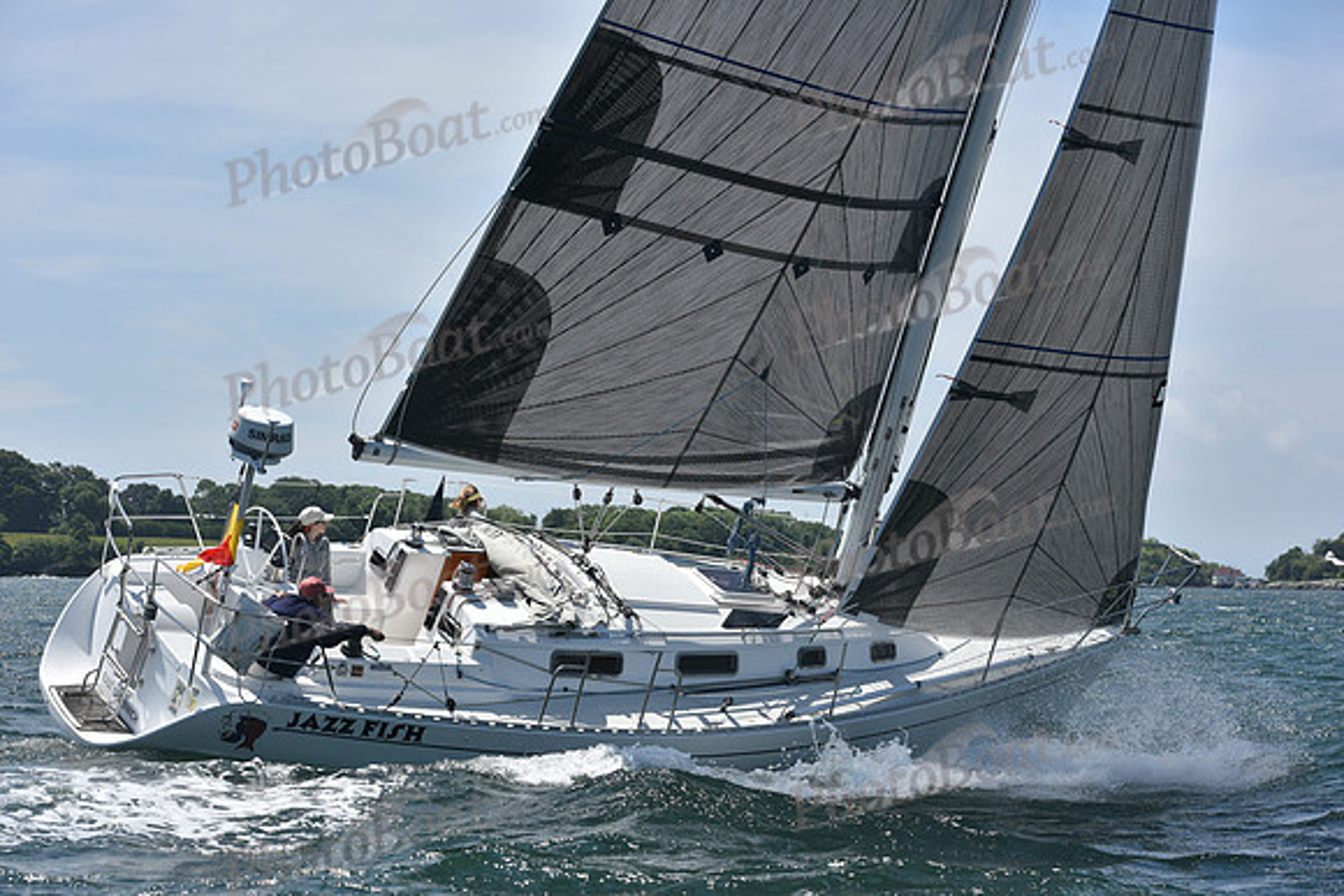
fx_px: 2614
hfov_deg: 28.8
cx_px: 672
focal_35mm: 70
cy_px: 448
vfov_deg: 19.5
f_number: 8
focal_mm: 70
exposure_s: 1/1250
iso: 250
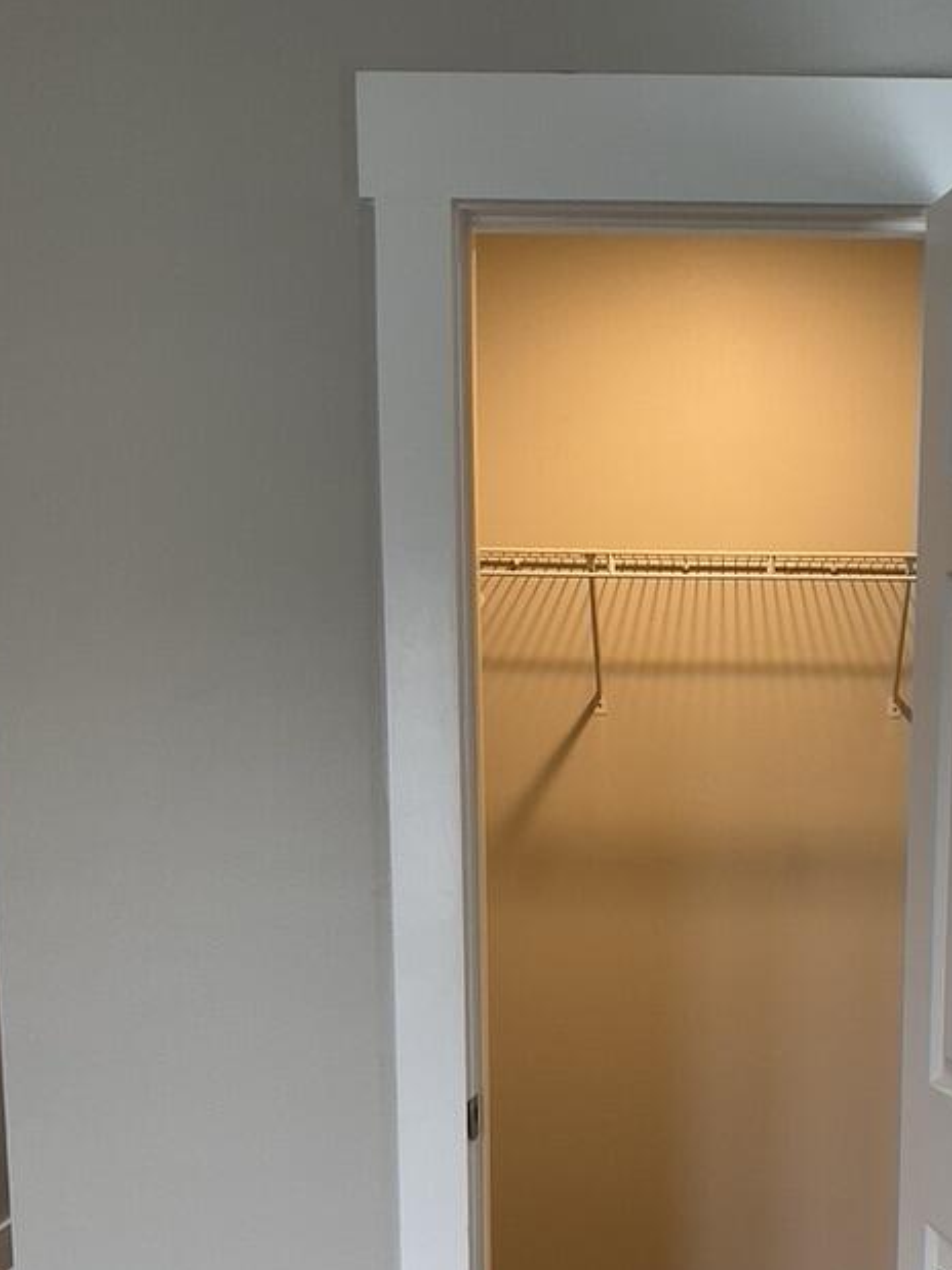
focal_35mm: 48
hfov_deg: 29.7
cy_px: 1034
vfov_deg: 38.1
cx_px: 732
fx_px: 1761
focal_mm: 3
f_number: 1.8
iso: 64
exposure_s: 1/60
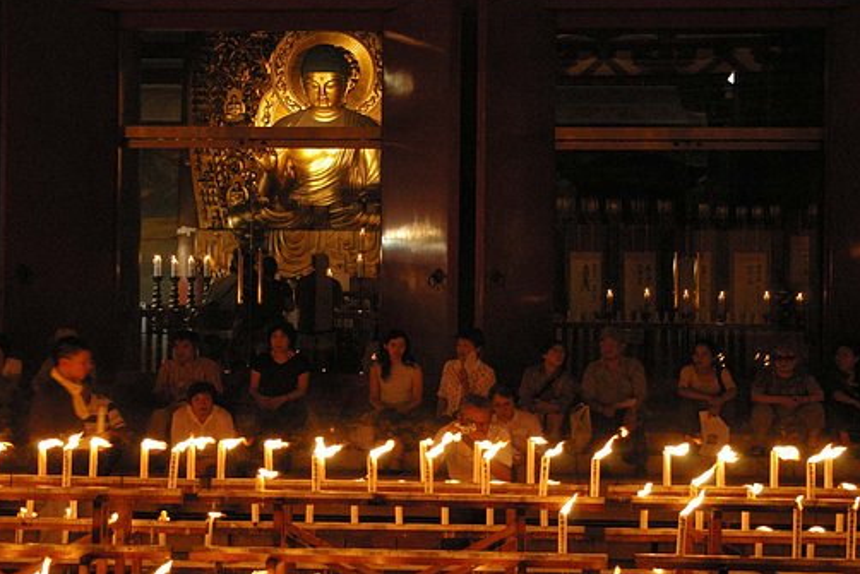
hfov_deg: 38.2
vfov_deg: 26.0
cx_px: 425
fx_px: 1243
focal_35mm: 52
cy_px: 283
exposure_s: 1/60
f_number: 4
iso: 1600
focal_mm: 34
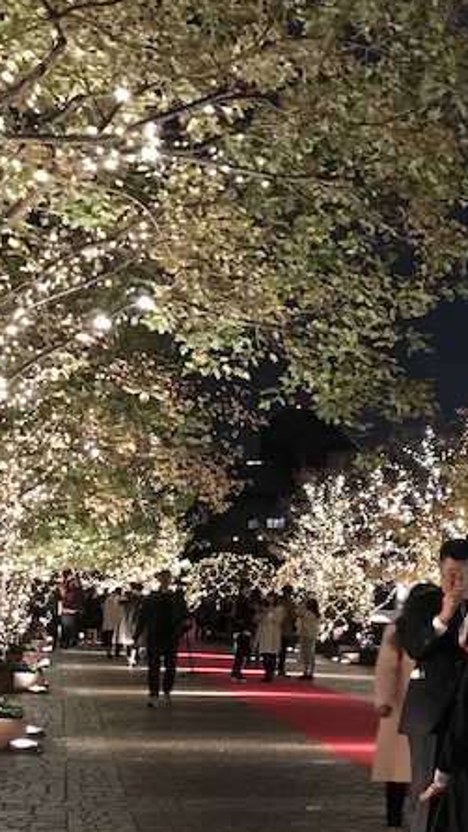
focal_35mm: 69
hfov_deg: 16.6
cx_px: 589
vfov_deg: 30.0
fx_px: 1522
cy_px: 636
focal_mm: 3.99
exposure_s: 1/7
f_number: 1.8
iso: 100
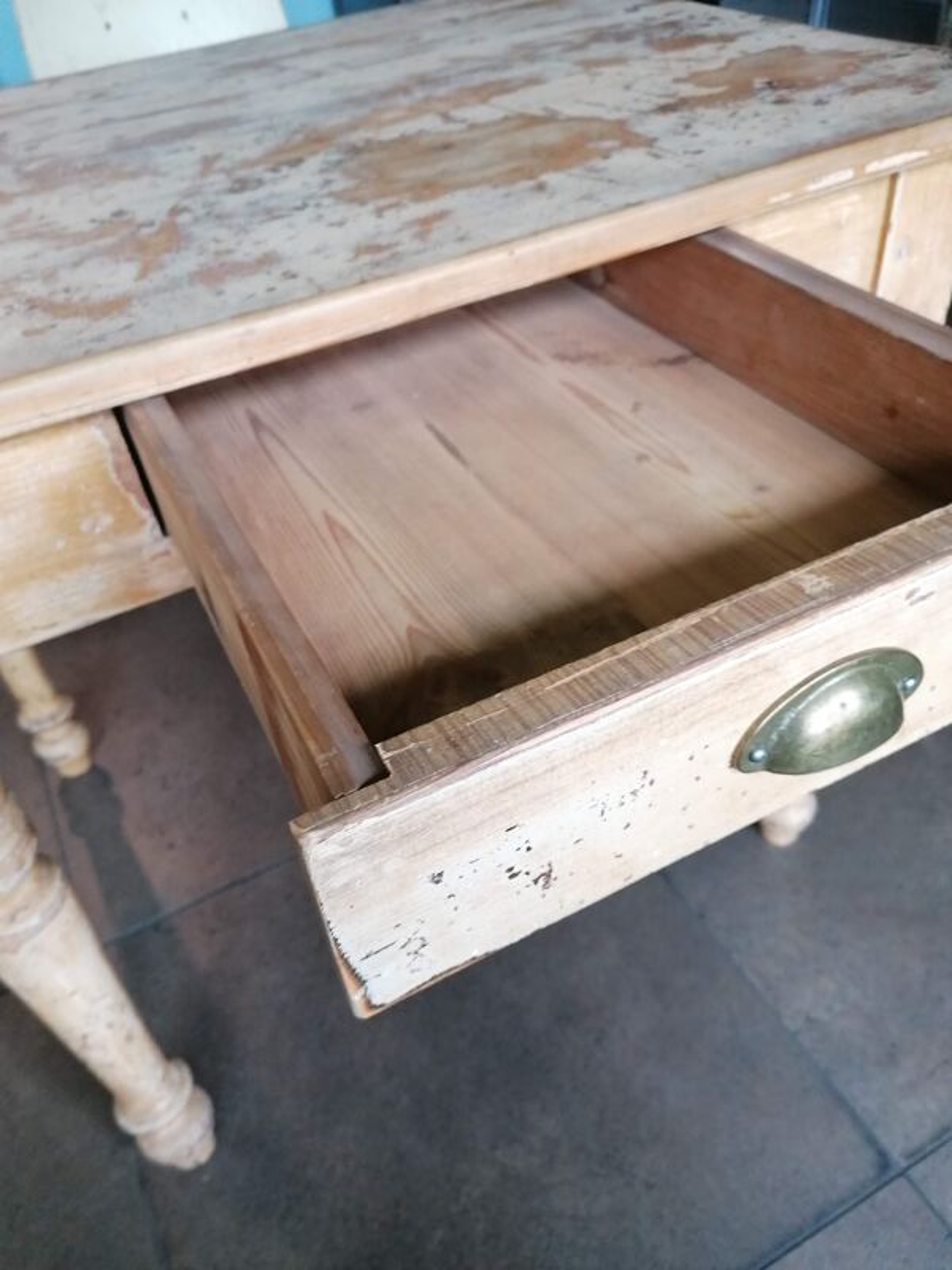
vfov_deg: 65.3
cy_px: 635
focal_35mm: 27
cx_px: 476
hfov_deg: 51.4
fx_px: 990
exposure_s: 1/33.3
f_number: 1.8
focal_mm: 4.75
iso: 160
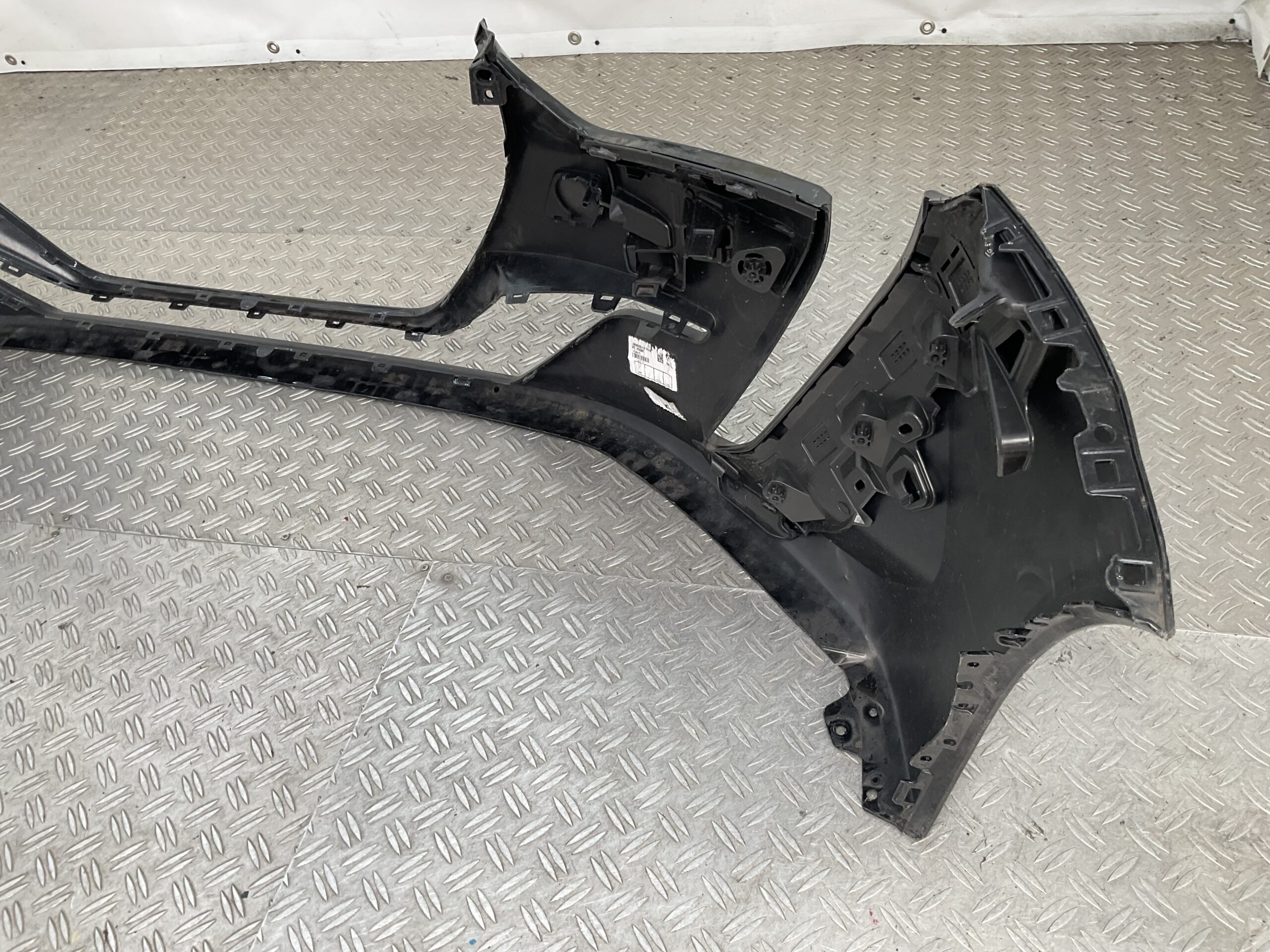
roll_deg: +9.0
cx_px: 635
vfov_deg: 48.2
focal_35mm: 29
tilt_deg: -43.4
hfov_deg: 61.7
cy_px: 476
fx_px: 1064
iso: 16
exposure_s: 1/100
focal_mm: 3
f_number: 1.8
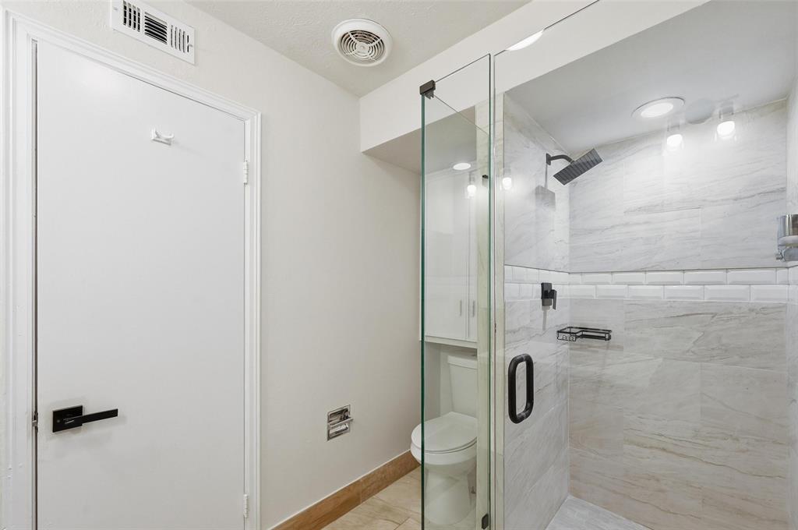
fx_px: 321
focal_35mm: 14
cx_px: 399
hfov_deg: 102.4
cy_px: 265
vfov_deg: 79.1
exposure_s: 1/1600
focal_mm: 14.5
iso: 1000
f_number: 7.1
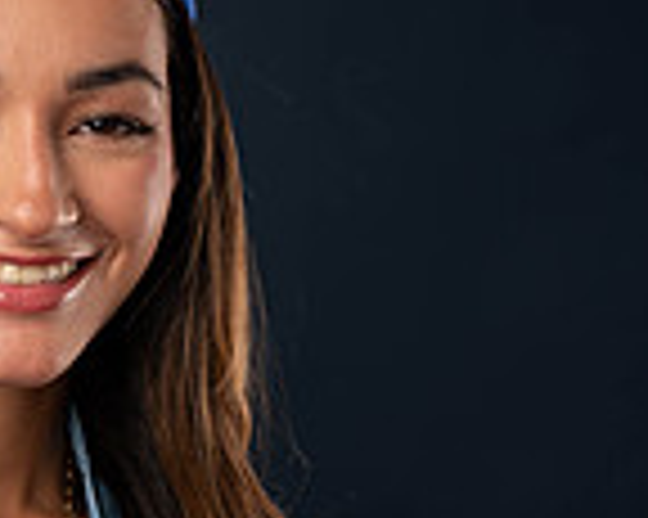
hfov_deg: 9.8
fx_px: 3756
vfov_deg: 7.9
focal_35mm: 196
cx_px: -14
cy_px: 455
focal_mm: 67
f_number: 5.6
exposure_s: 1/125
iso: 200
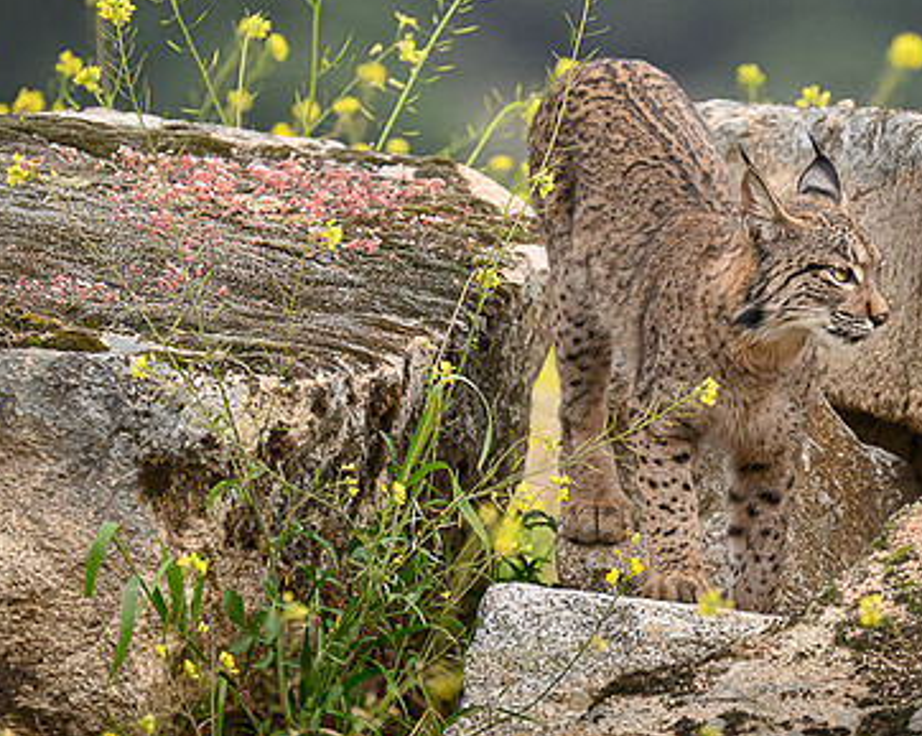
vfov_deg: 2.4
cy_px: 215
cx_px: 724
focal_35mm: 635
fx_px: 17314
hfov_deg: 3.0
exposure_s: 1/1600
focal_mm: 310
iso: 1250
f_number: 5.3
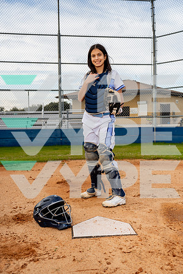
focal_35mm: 38
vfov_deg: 50.7
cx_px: 92
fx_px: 290
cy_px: 137
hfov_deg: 35.1
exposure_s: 1/250
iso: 80
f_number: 4
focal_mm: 38
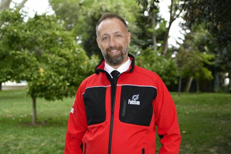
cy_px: 77
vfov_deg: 27.0
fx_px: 321
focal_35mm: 50
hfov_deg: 39.6
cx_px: 116
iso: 64
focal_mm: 50
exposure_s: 1/100
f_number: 2.8
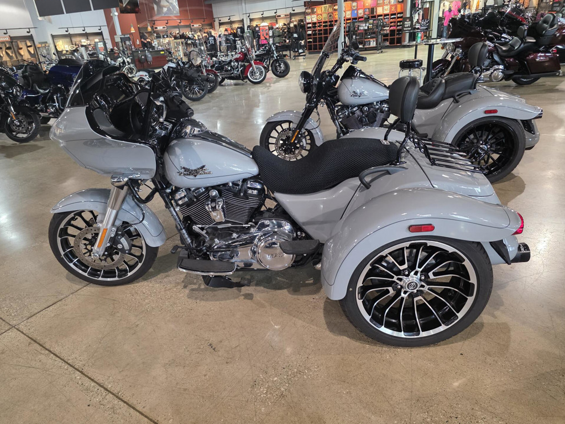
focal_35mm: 24
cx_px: 271
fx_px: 392
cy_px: 217
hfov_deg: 71.6
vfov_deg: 56.8
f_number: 1.7
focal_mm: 6.3
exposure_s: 1/120
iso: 800
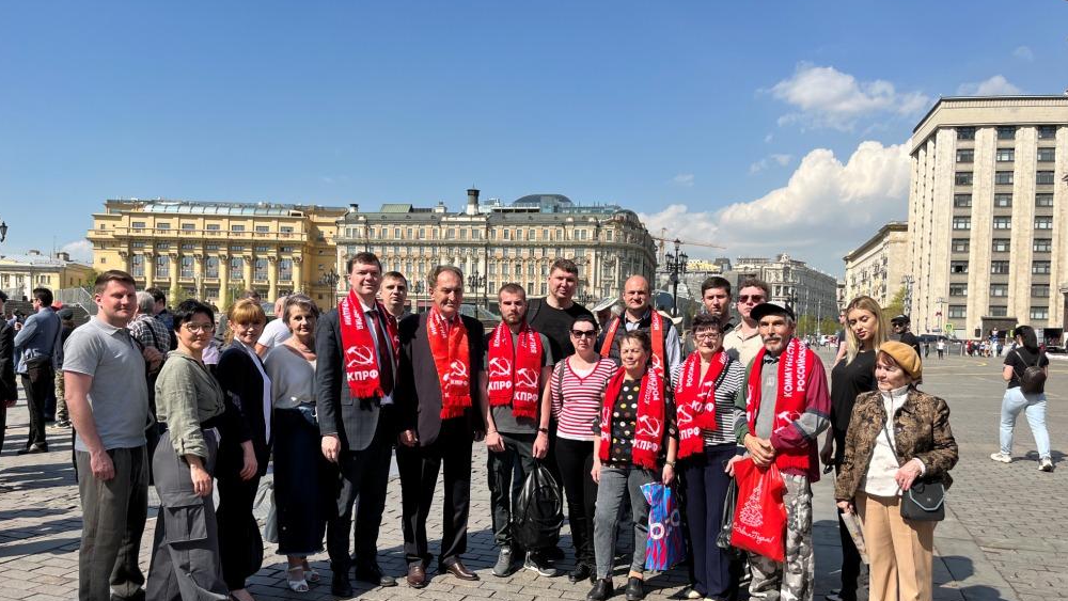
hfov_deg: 66.1
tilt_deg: -2.3
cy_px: 366
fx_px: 821
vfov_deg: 40.0
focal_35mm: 29
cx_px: 540
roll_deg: -1.2
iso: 50
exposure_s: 1/3215
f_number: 1.6
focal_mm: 5.1
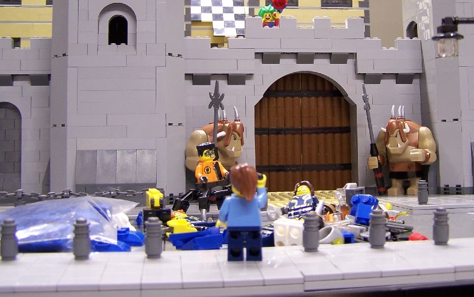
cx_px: 278
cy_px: 80
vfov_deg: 25.6
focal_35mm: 50
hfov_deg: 40.2
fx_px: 646
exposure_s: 1/4
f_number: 2.8
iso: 80
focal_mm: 6.3
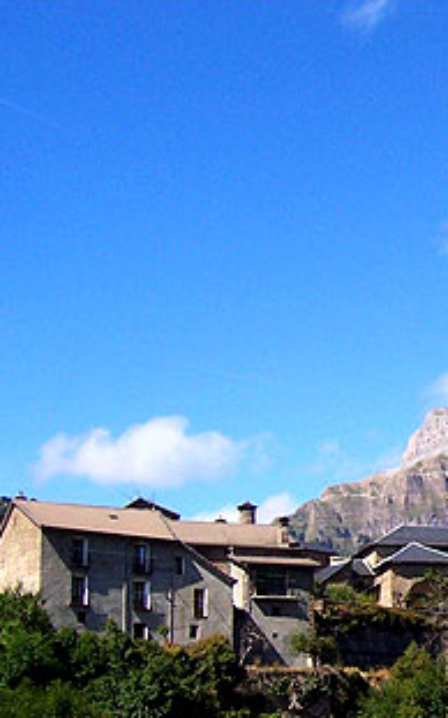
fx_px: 1115
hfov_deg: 21.6
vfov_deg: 35.7
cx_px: 483
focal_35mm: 57
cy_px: 392
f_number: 5.6
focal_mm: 5.6
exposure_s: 1/500
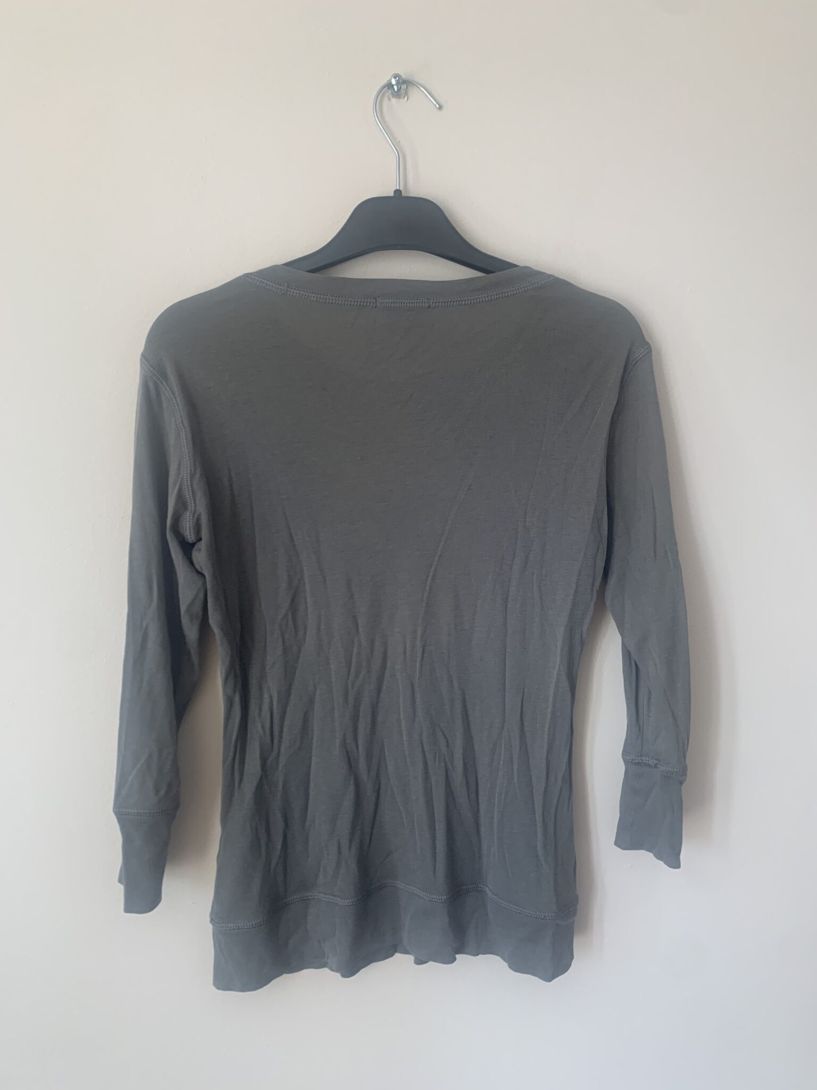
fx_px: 818
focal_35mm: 26
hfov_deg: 53.1
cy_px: 545
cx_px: 408
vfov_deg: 67.3
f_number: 1.8
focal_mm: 4.25
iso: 100
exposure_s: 1/60
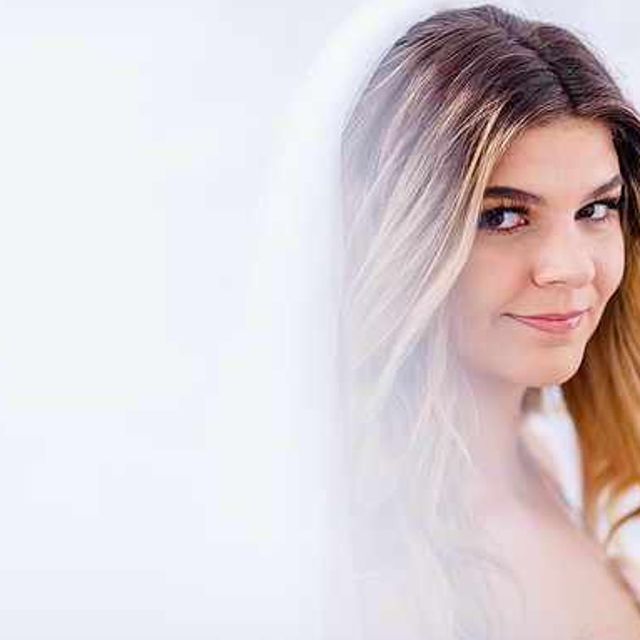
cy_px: 318
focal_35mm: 135
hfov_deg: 12.9
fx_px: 2824
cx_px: 356
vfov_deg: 12.9
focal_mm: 105
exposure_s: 1/200
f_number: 2
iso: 400
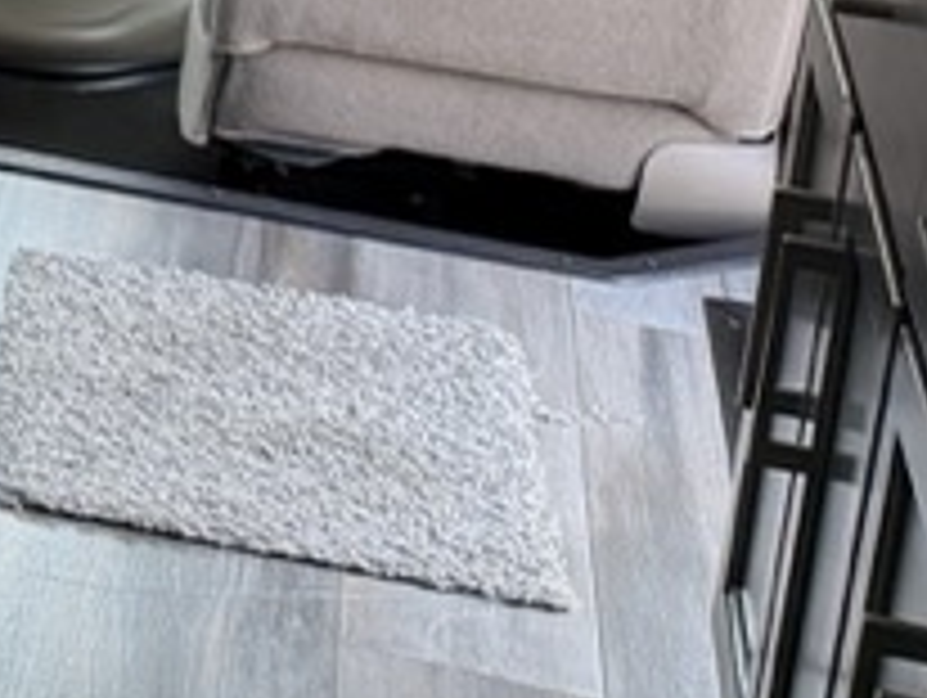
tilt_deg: -14.2
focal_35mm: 149
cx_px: -1656
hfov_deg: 10.4
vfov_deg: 9.4
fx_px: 3995
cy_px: -684
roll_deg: +1.5
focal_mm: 6.76
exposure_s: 1/121
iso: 100
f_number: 1.78
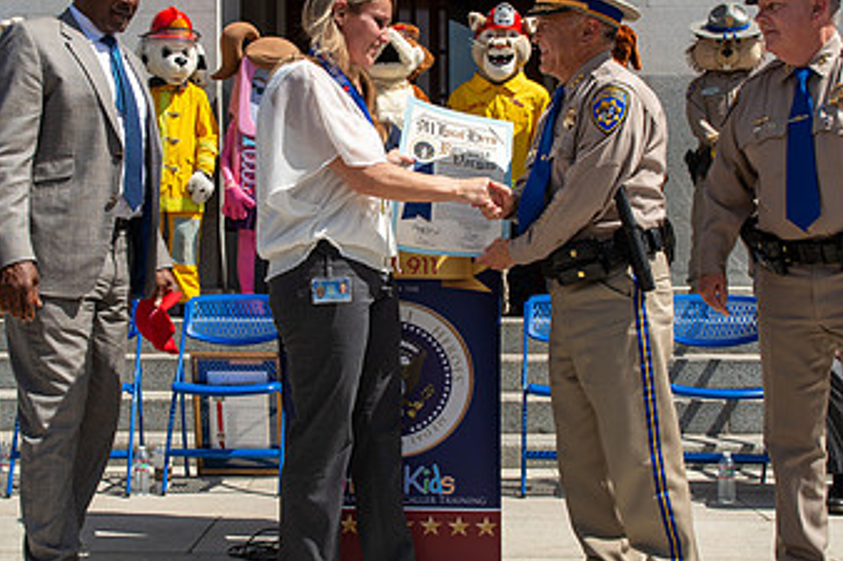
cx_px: 357
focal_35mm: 54
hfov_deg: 36.8
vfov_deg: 25.0
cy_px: 240
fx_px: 1264
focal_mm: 29
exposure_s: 1/320
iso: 100
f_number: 8
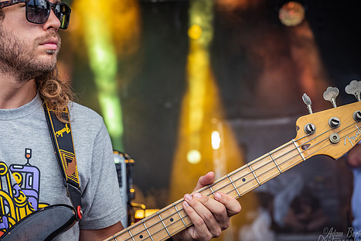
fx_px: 872
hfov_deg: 23.4
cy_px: 99
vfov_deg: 15.7
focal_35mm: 87
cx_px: 149
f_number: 5
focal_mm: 70
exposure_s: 1/400
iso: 400
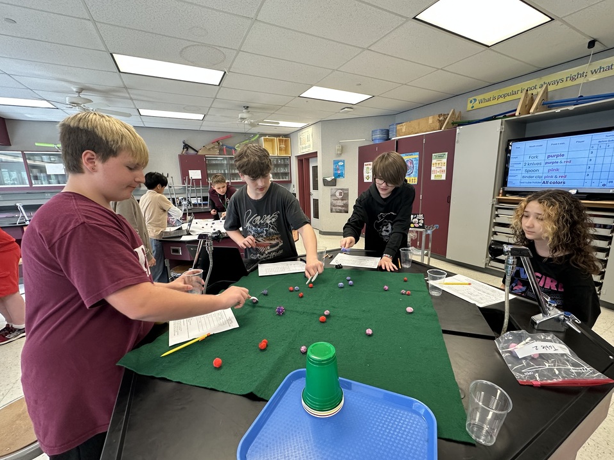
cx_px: 318
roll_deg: +0.8
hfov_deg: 98.1
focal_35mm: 15
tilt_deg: -11.9
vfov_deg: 81.7
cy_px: 235
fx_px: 266
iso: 160
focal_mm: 2.22
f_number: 2.2
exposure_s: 1/60
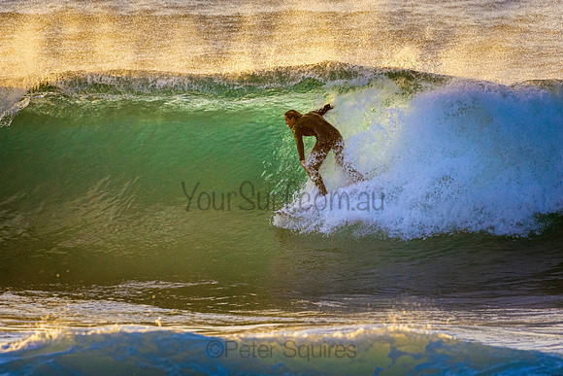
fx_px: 11731
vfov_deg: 1.8
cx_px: 282
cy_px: 188
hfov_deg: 2.7
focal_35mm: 750
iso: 1250
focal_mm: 500
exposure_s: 1/2000
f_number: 5.6
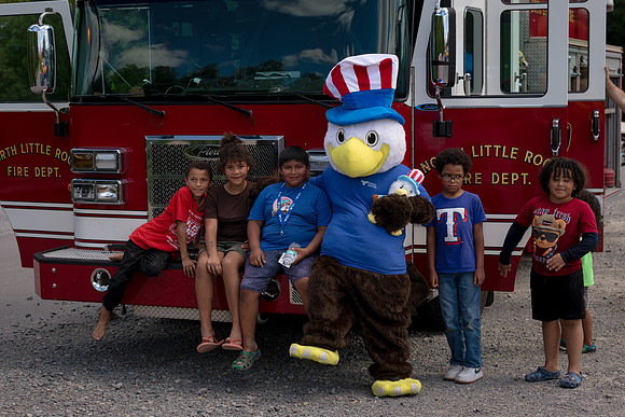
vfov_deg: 19.5
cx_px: 312
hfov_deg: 28.8
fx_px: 1216
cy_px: 208
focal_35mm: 70
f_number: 5.6
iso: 64
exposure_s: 1/250
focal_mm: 70
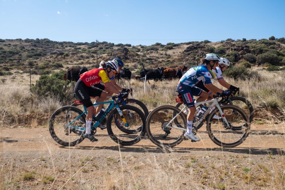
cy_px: 95
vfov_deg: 30.7
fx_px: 346
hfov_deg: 44.7
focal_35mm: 44
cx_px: 134
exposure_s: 1/2000
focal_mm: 27.4
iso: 200
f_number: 3.6
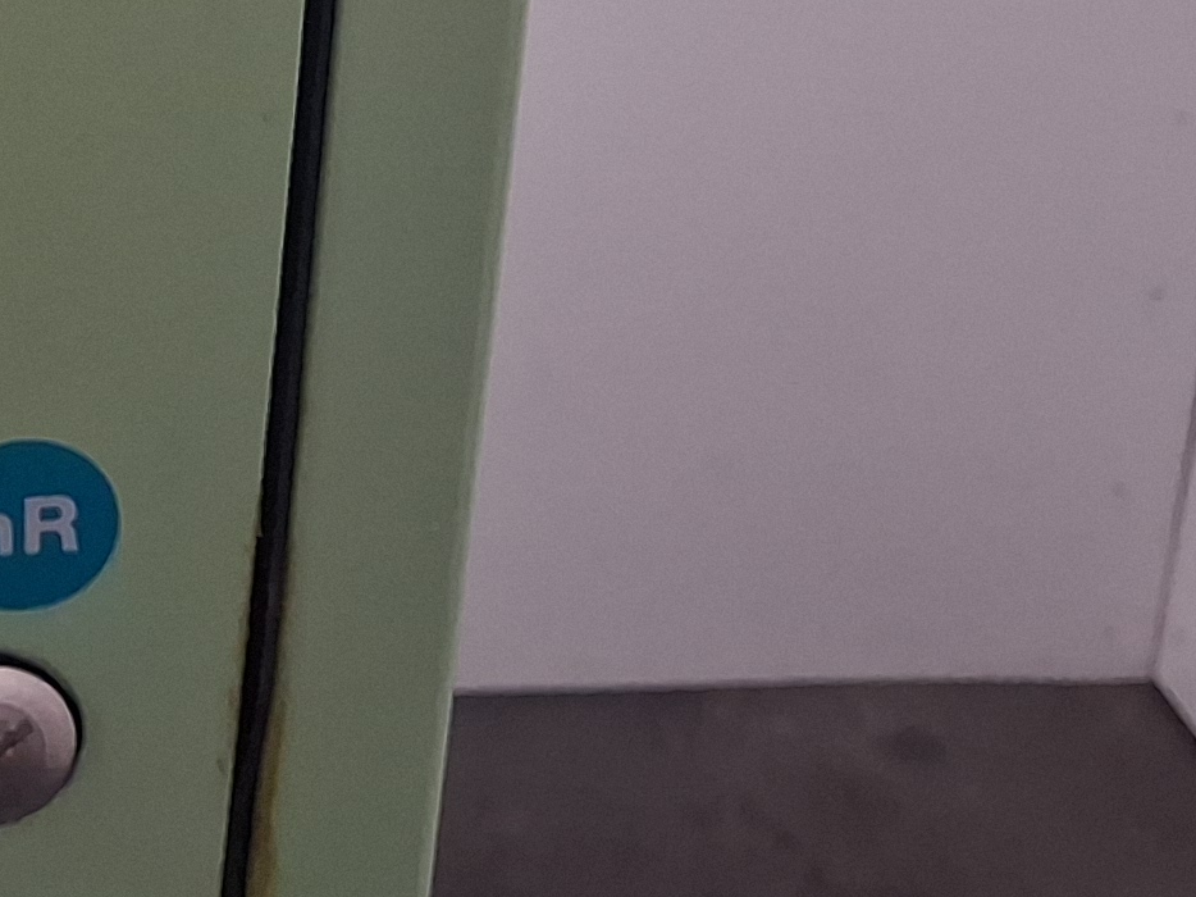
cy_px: -757
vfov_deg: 11.6
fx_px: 4076
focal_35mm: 118
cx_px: -615
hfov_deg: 15.4
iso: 400
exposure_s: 1/33
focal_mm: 4
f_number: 1.8
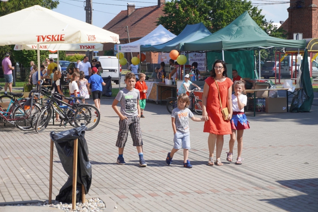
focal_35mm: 76
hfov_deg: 26.7
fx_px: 671
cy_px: 106
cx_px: 161
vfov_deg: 17.9
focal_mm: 50
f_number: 6.3
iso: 100
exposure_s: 1/320
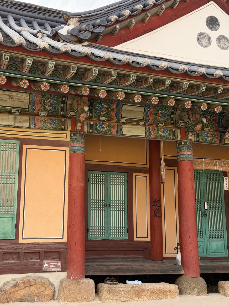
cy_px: 153
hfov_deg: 30.3
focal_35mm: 48
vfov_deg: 39.7
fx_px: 423
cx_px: 114
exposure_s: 1/553
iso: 80
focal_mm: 6.76
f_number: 1.78
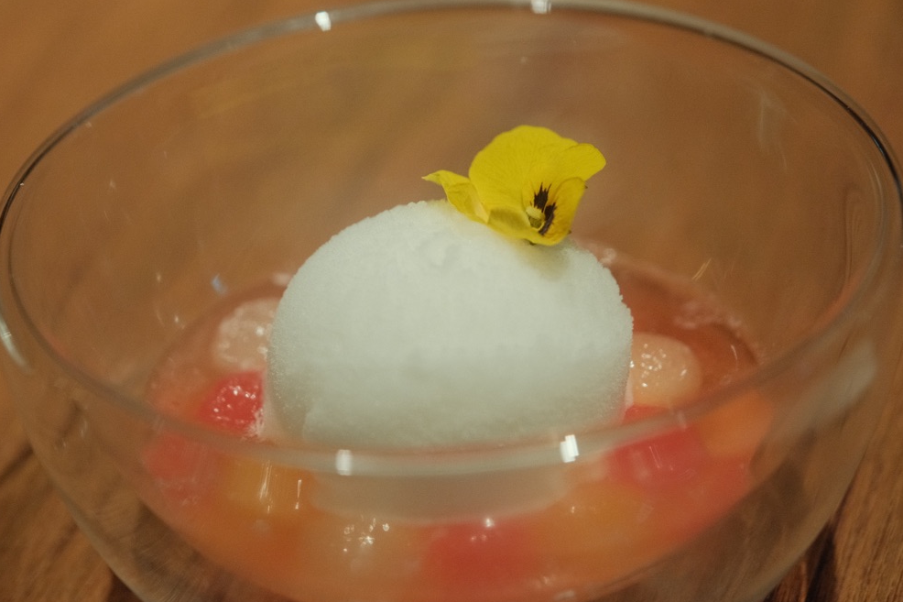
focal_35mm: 101
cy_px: 255
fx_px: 2533
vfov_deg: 13.5
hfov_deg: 20.2
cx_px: 376
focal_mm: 55
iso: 1600
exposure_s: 1/60
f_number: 3.2
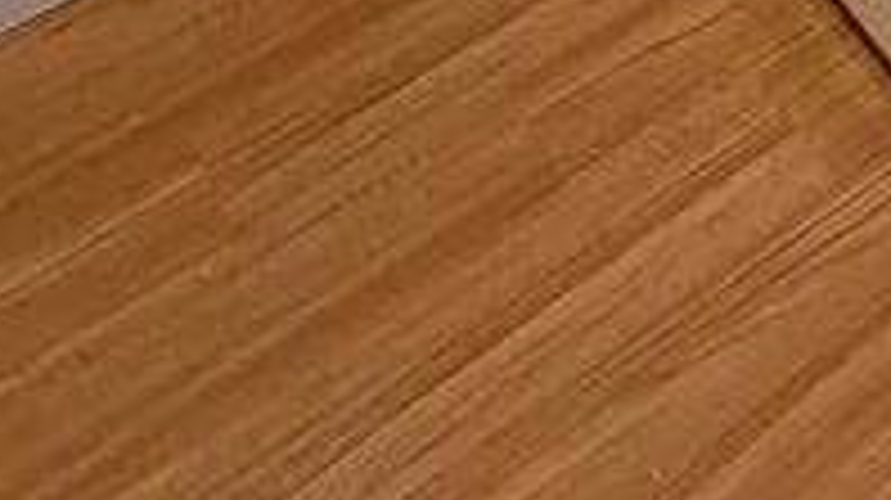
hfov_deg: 20.6
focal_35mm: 79
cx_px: 1512
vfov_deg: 10.2
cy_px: -1081
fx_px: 1865
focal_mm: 2.22
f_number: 2.2
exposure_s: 1/60
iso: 200
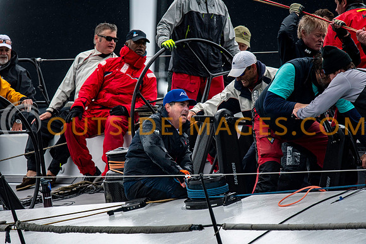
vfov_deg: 3.1
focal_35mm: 450
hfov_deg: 4.6
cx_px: 183
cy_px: 122
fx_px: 4576
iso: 400
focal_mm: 300
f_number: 4
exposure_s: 1/1600
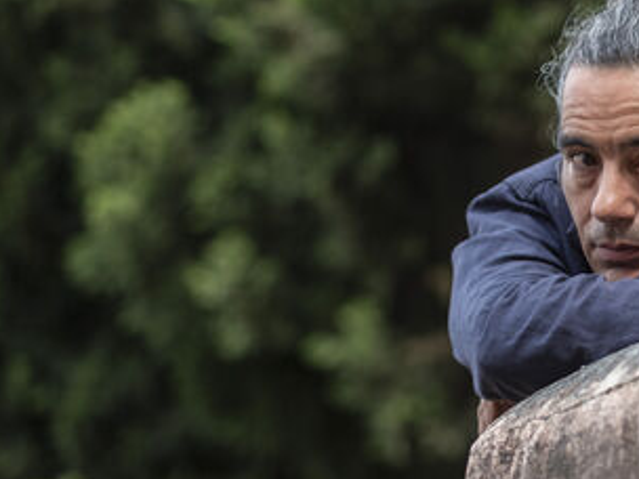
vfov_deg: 8.7
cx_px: 549
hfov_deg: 11.6
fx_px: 3138
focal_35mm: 170
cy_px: 174
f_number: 1.6
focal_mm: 56
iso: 125
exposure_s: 1/1250
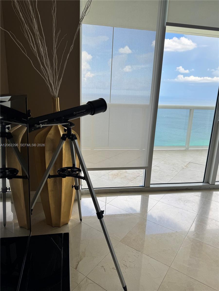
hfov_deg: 56.8
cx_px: 110
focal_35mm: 24
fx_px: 202
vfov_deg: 71.6
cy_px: 146
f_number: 1.78
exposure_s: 1/364
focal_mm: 6.76
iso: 80
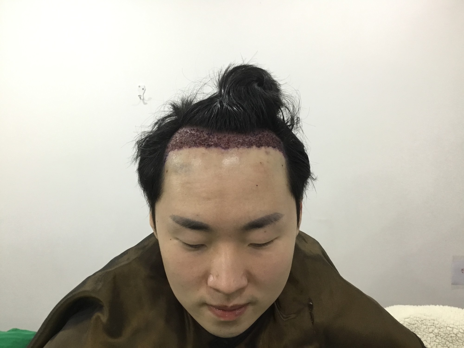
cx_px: 232
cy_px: 174
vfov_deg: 45.4
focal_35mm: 31
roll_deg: +6.6
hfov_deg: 58.4
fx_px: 416
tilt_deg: -11.2
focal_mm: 3.3
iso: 125
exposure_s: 1/30
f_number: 2.4
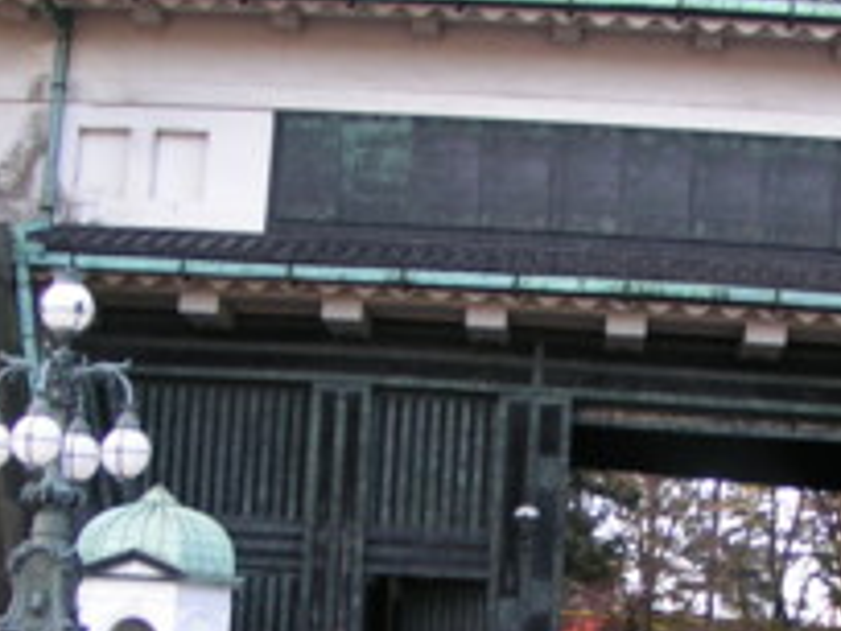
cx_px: 482
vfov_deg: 17.4
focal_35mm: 84
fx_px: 2041
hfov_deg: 23.3
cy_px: 549
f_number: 4
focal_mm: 5.8
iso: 50
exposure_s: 1/60
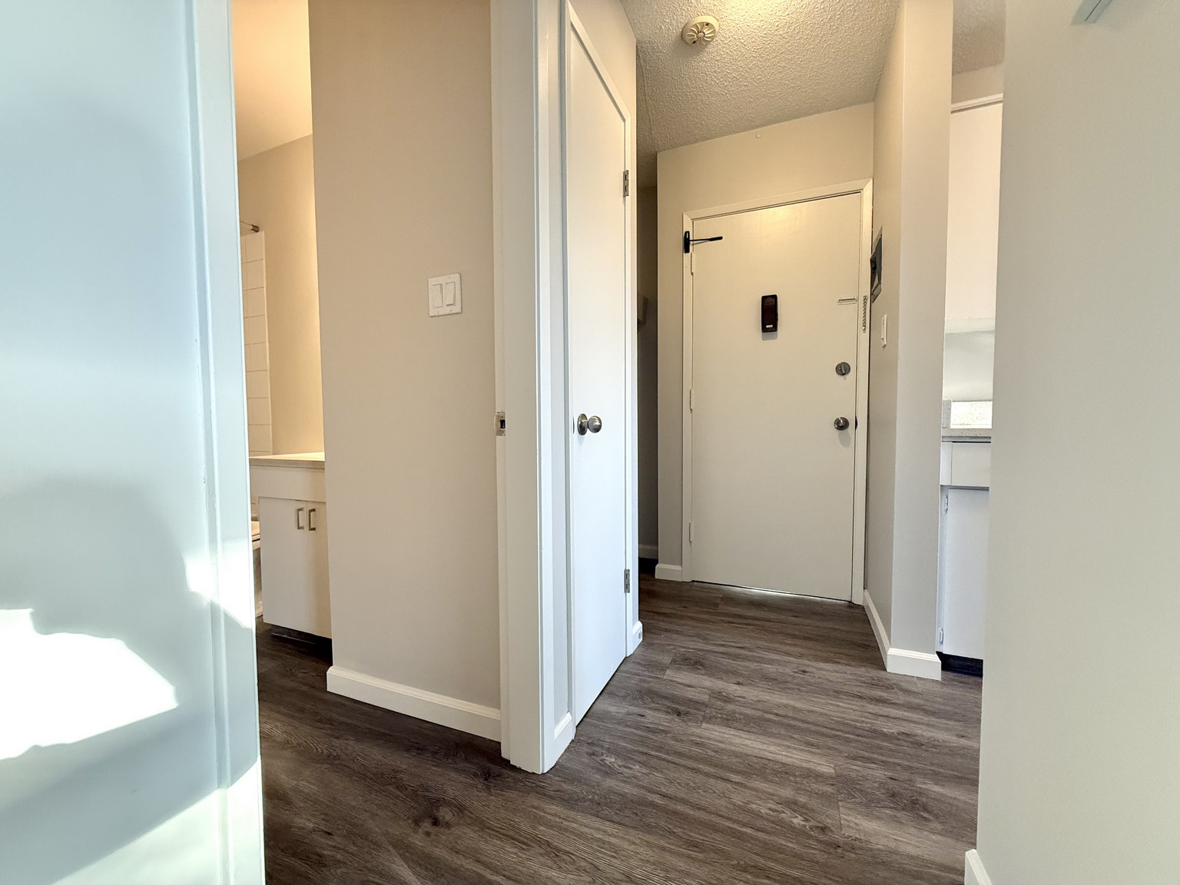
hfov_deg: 102.1
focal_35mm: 14
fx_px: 477
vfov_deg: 85.7
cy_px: 442
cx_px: 590
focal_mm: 2.22
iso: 320
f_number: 2.2
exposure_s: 1/120
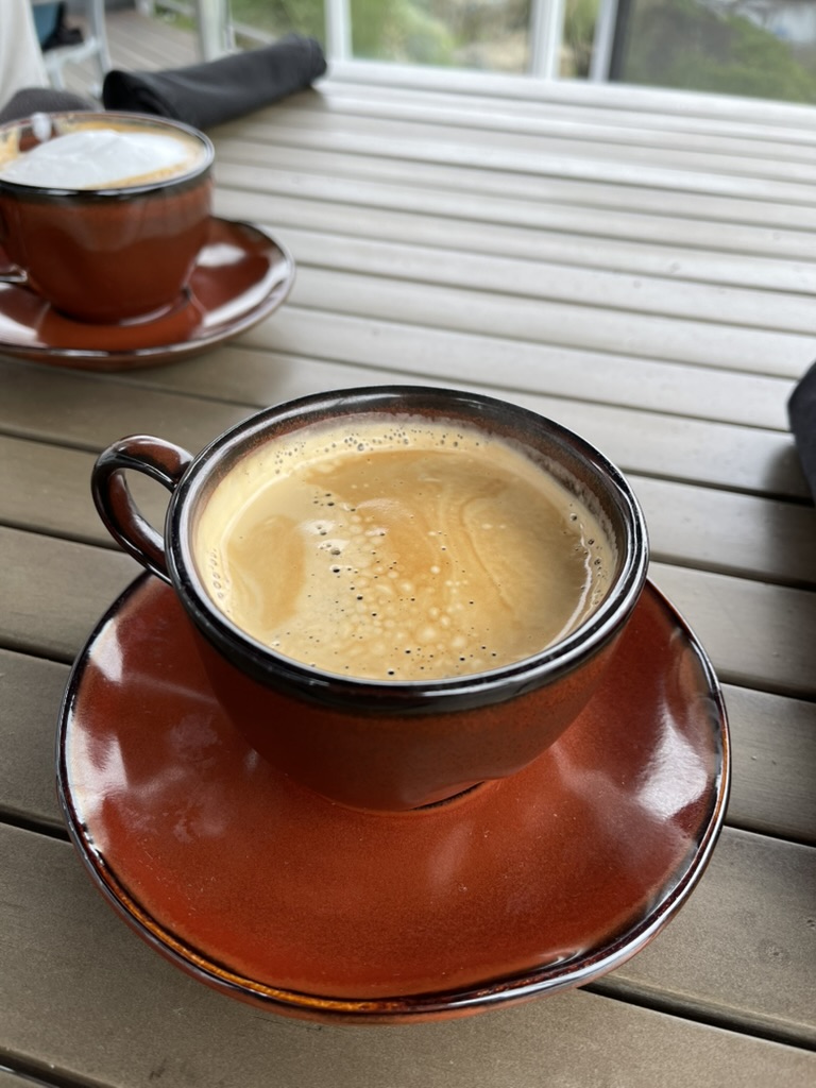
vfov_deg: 67.3
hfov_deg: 53.1
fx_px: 817
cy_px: 544
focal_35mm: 26
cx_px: 408
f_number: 1.6
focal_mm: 5.1
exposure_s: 1/167
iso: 32
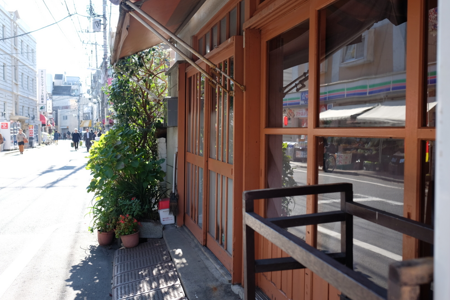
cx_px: 229
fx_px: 450
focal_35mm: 36
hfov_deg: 53.1
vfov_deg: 36.9
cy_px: 152
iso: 200
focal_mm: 23
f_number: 4
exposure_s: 1/150
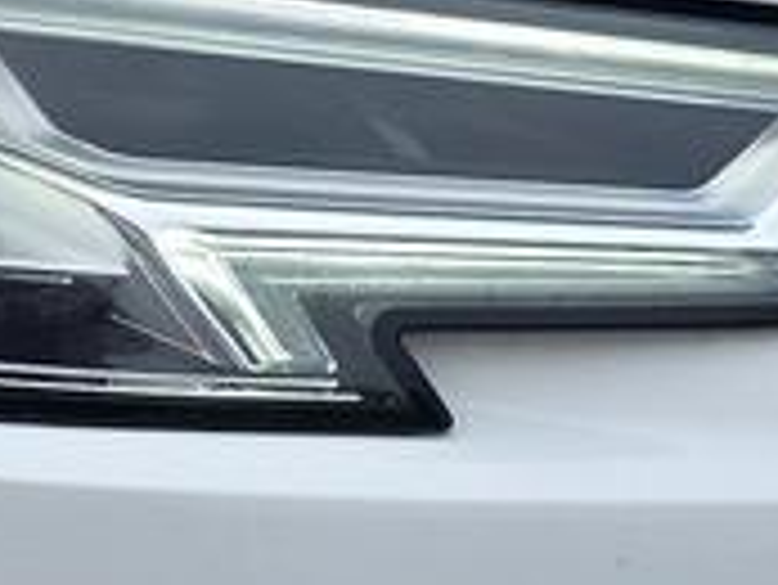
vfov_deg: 8.7
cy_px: 68
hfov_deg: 11.4
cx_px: -103
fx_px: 3823
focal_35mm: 170
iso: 25
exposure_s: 1/359
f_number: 1.7
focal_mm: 6.3
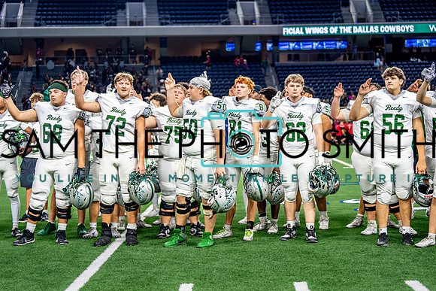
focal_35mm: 72
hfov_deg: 28.2
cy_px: 146
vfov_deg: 19.0
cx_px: 218
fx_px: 868
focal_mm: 70
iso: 1000
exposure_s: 1/400
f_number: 2.8
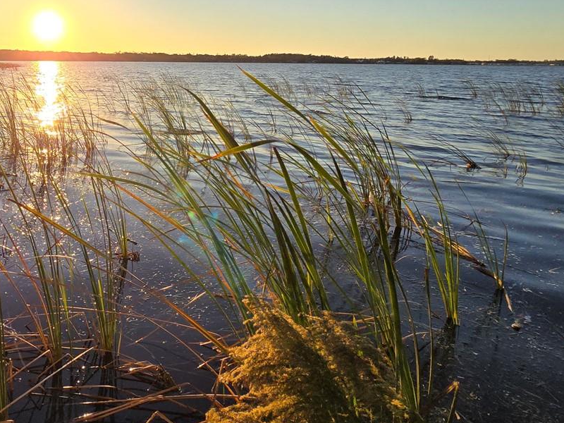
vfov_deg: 51.3
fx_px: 424
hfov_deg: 61.5
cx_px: 109
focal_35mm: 26
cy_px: 117
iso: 50
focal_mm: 2.2
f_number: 2.2
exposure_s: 1/1751
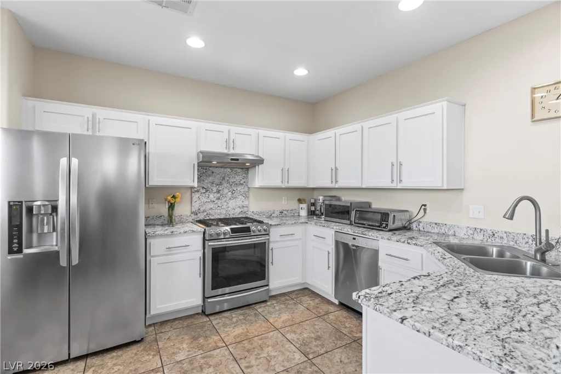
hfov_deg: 93.3
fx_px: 265
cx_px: 280
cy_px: 187
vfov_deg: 70.5
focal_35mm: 17
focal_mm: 17
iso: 400
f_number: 8
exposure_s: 1/6
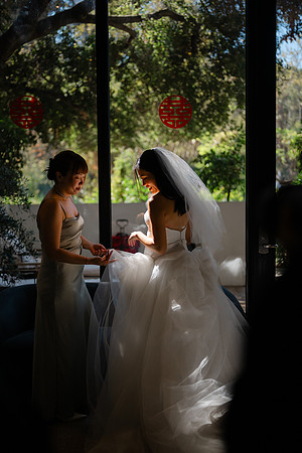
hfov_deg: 27.0
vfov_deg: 39.6
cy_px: 226
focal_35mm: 50
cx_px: 151
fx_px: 629
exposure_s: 1/1250
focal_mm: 50
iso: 160
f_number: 1.8
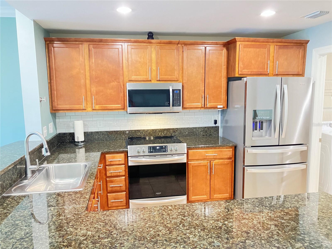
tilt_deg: -7.3
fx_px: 269
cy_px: 124
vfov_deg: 49.7
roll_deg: -0.6
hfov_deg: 63.4
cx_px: 166
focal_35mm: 28
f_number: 1.8
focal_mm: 3.99
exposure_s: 1/30
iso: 500
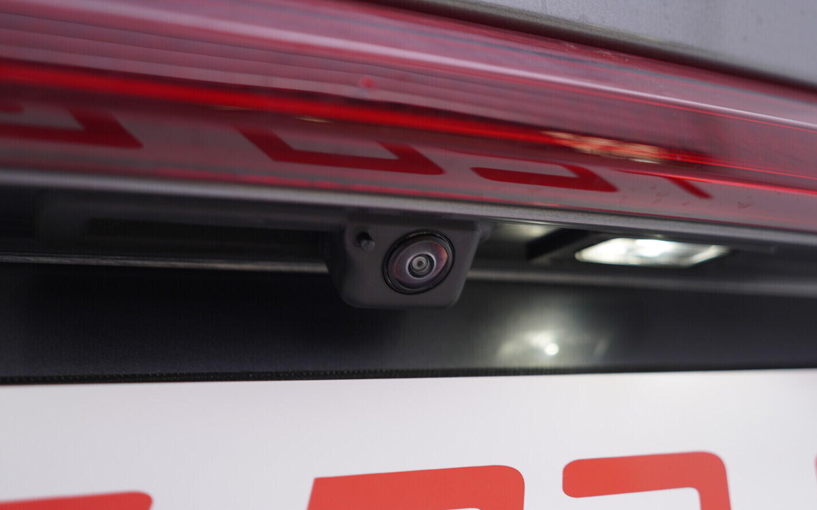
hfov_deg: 52.8
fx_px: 824
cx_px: 408
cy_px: 237
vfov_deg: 34.4
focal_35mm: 37
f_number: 2.8
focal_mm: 24
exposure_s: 1/40
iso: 125
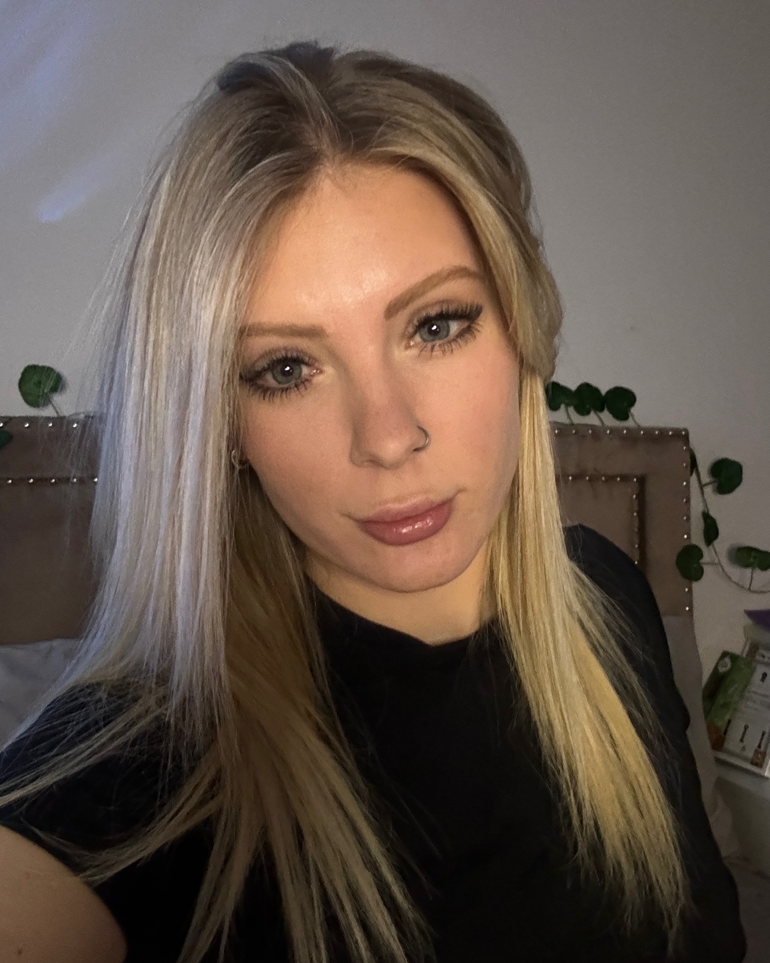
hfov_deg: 42.2
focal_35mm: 35
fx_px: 997
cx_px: 370
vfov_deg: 51.5
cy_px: 490
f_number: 1.9
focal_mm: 2.69
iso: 640
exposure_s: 1/20
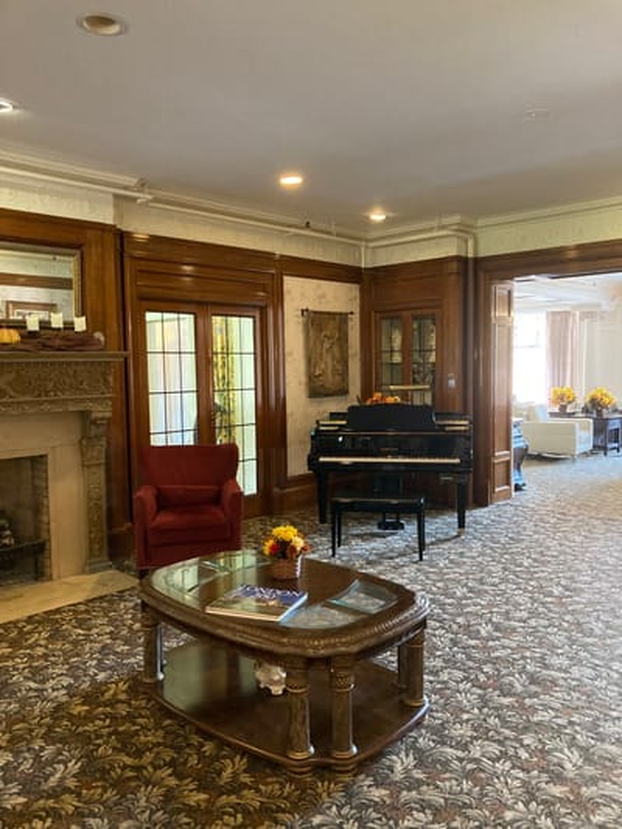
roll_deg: -0.1
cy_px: 414
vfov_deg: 63.4
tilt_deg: -3.7
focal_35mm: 28
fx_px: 671
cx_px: 311
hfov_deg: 49.8
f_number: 1.8
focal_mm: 3.99
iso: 400
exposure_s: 1/30
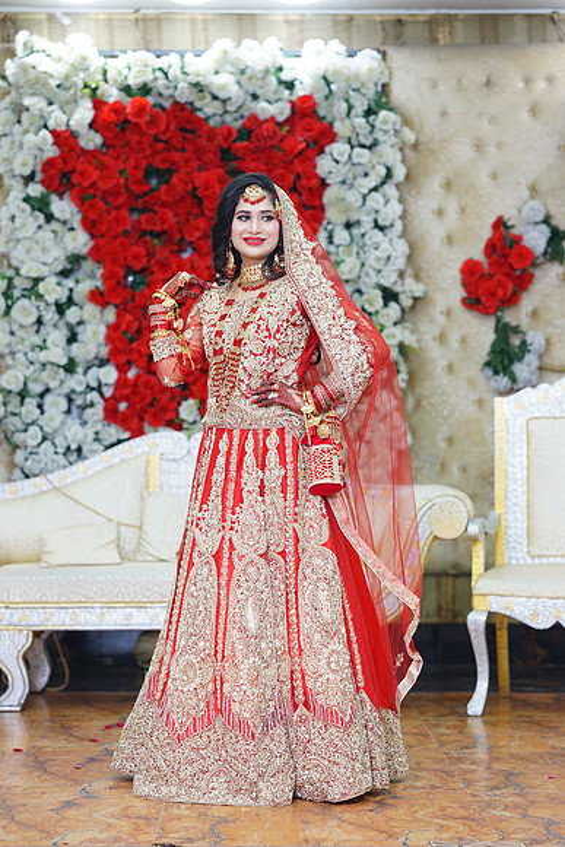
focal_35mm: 85
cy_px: 424
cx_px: 282
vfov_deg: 23.9
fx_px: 2000
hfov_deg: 16.1
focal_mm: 85
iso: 640
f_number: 2.8
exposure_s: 1/160
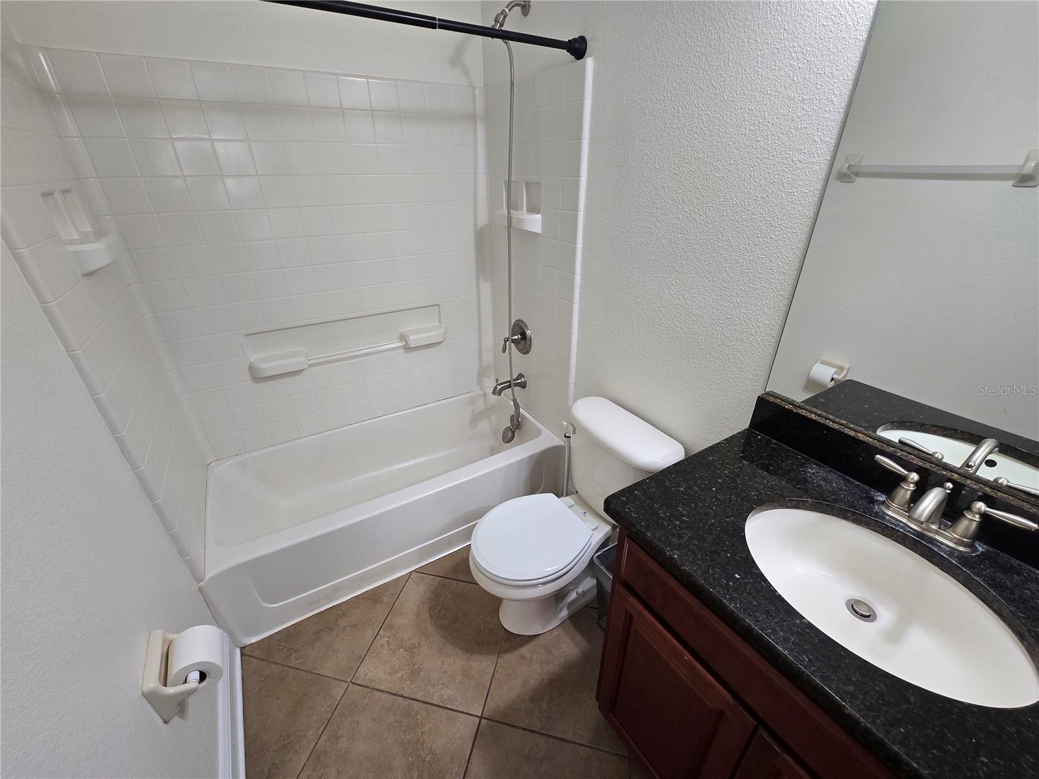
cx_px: 520
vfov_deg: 89.9
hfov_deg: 106.2
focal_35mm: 13
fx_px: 390
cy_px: 390
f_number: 2.2
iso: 100
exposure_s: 1/60
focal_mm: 2.2
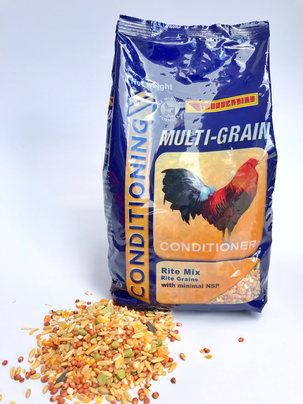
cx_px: 152
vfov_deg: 63.4
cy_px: 202
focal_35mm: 28
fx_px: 327
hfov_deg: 49.7
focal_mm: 3.99
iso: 20
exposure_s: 1/380
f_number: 1.8
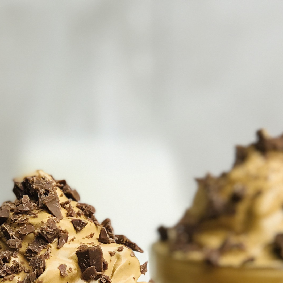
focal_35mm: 191
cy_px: 260
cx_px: 111
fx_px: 1767
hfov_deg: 9.2
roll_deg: +0.9
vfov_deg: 9.1
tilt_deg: -10.4
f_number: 2.8
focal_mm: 6.6
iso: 20
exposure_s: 1/120
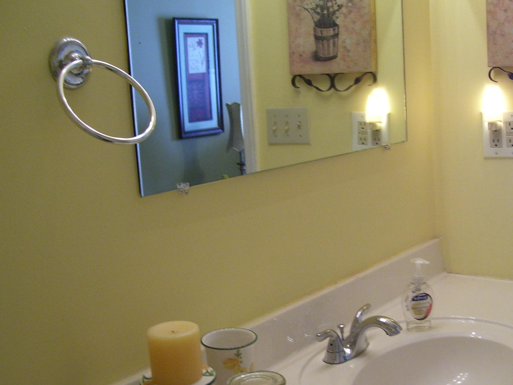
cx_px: 332
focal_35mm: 52
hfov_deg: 36.5
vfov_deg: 27.9
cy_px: 243
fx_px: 771
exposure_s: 1/30
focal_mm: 6
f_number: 2.7
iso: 100
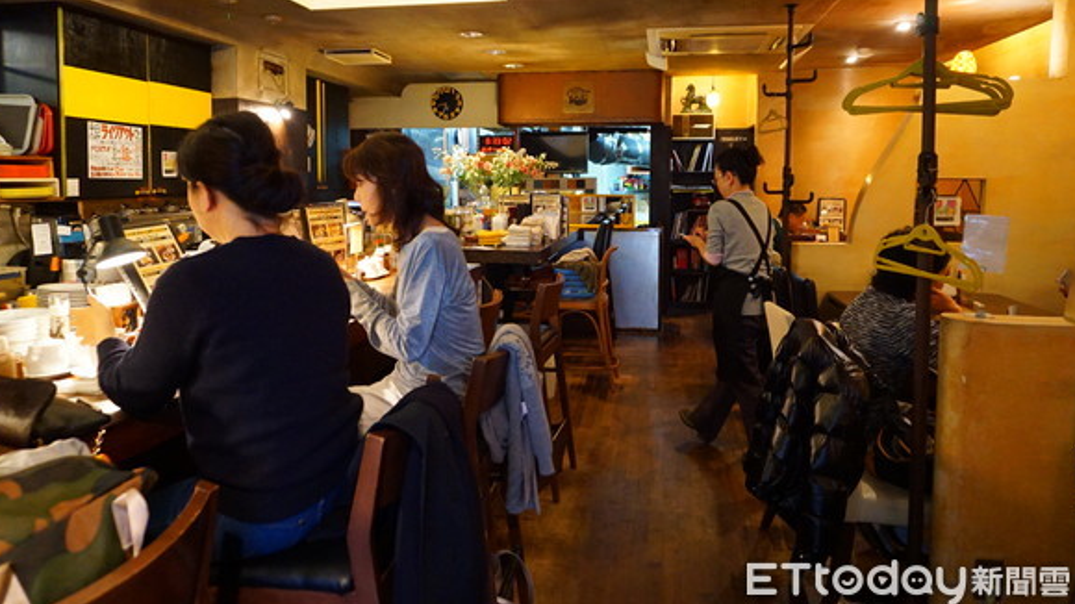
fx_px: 741
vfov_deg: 44.2
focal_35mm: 26
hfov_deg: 71.9
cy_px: 247
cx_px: 528
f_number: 3.5
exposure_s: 1/80
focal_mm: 16
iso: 3200
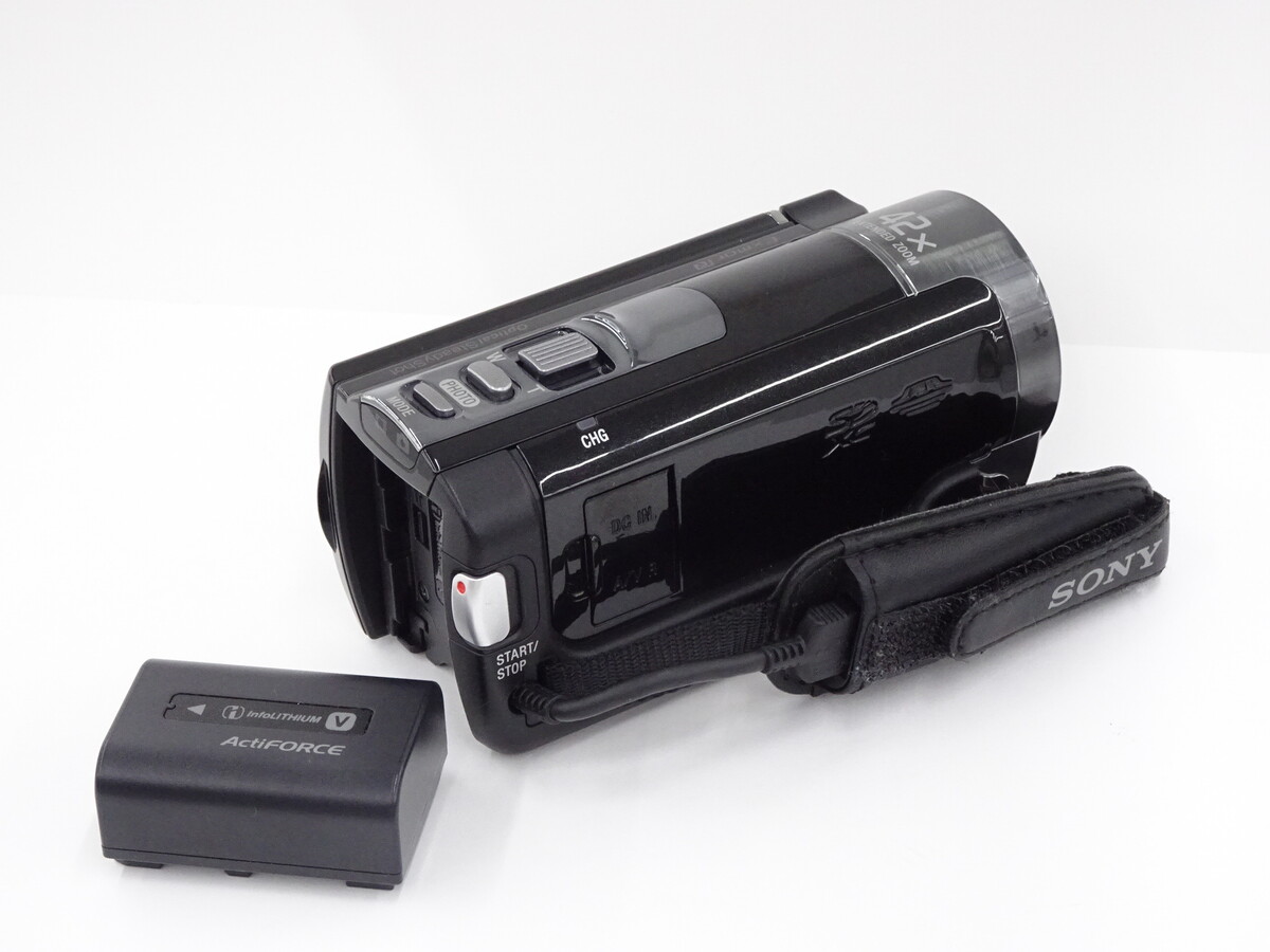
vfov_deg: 19.6
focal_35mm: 75
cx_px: 635
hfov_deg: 26.0
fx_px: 2752
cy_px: 476
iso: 640
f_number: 5
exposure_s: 1/80
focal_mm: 12.87
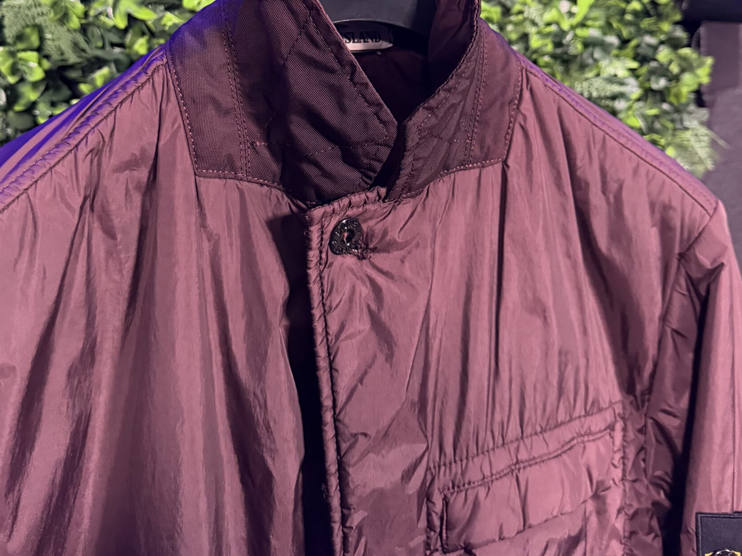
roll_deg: -0.1
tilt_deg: -4.9
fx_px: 793
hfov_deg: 50.1
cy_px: 45
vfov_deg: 36.0
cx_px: 348
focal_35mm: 37
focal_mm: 6.76
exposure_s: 1/28
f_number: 1.78
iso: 1250
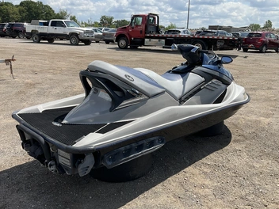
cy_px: 112
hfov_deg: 55.4
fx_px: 266
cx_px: 139
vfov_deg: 42.9
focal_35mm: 33
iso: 25
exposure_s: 1/1730
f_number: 1.8
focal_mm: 3
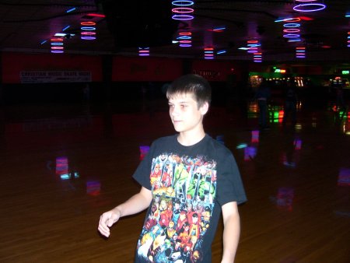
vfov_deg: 41.8
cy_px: 132
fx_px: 344
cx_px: 175
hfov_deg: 53.9
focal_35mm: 34
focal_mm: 5.6
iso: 125
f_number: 2.7
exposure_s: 1/60
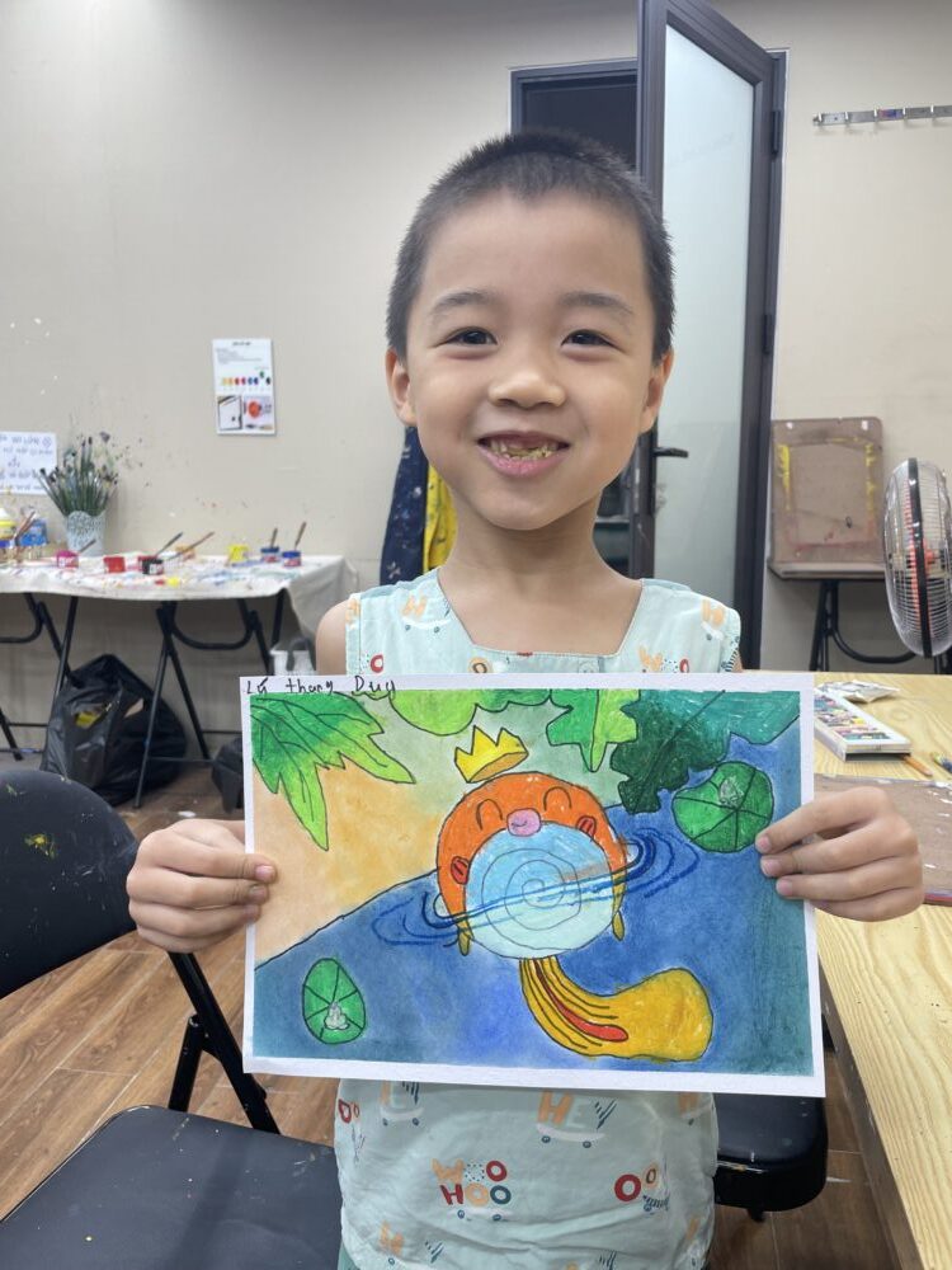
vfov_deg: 67.3
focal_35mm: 26
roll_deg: +1.2
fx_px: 953
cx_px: 476
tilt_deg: -8.5
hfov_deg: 53.1
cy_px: 635
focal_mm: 4.2
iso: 50
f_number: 1.6
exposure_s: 1/100
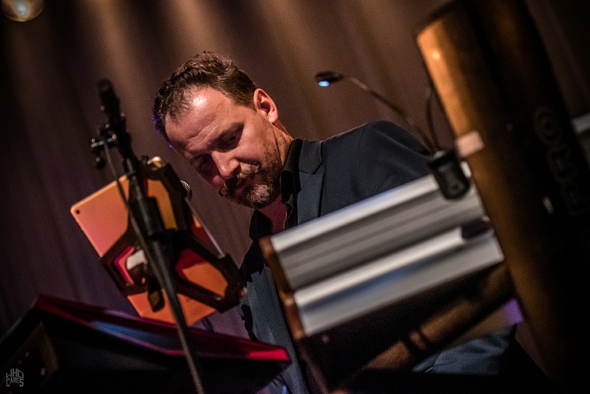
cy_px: 197
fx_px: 1721
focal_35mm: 105
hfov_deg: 19.5
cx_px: 295
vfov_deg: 13.0
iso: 2500
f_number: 2.8
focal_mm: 70
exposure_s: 1/80
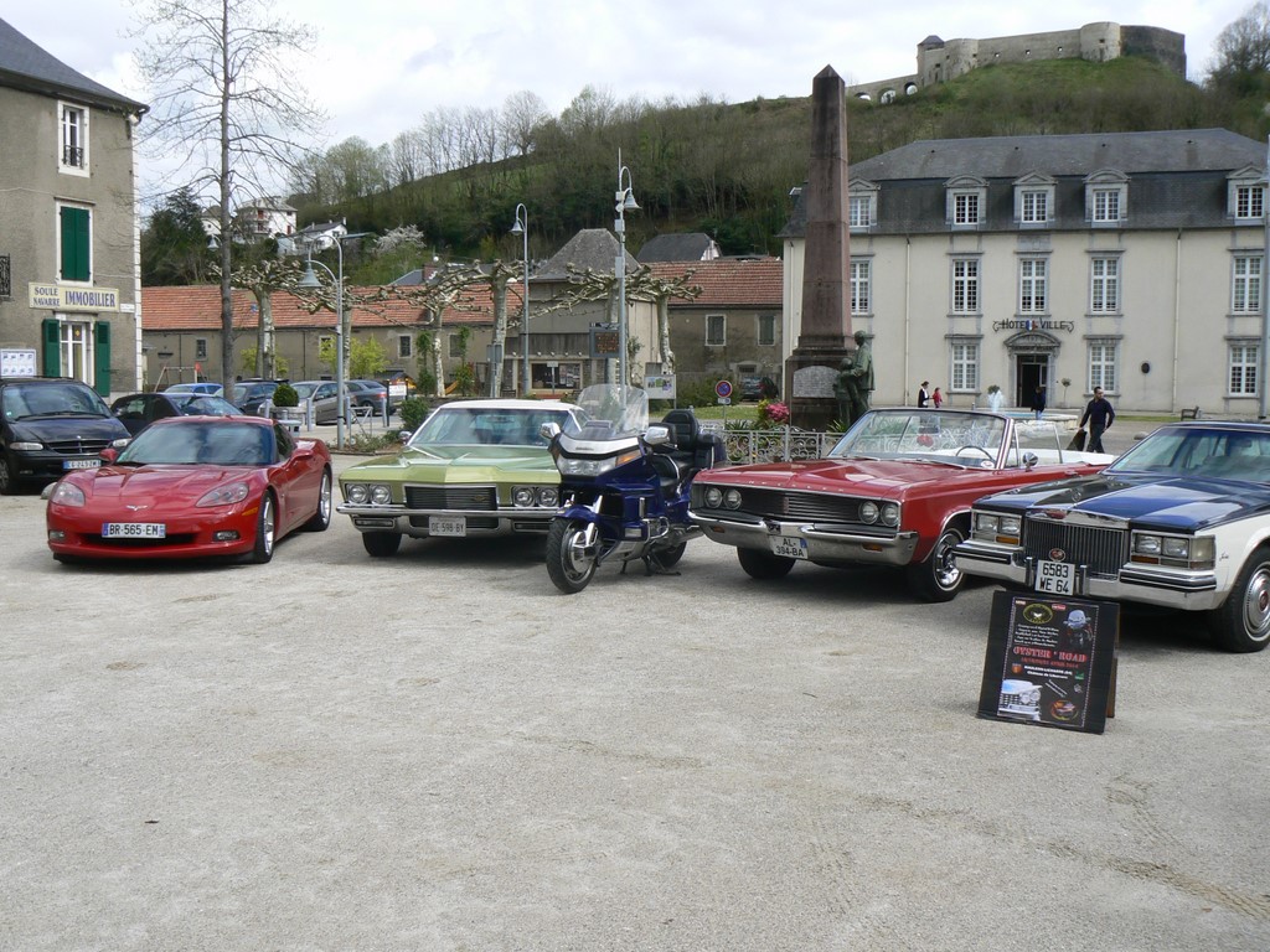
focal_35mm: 36
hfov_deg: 51.4
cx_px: 635
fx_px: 1321
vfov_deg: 39.7
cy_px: 476
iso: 80
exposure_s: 1/320
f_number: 5.6
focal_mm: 6
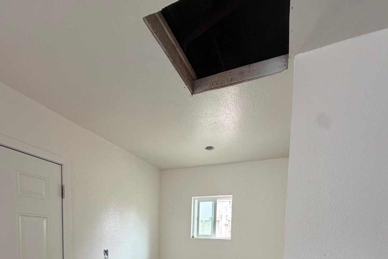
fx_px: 216
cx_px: 192
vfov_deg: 51.0
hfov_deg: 84.0
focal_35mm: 20
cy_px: 254
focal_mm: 2.22
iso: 250
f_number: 2.2
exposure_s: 1/121
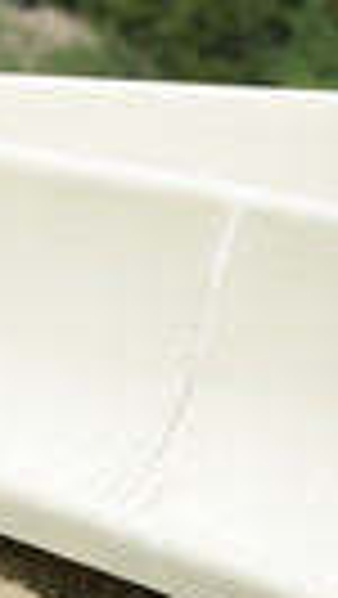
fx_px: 9748
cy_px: 348
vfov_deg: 3.5
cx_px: -523
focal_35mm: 613
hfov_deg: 2.0
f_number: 6.3
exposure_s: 1/1250
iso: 360
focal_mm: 195
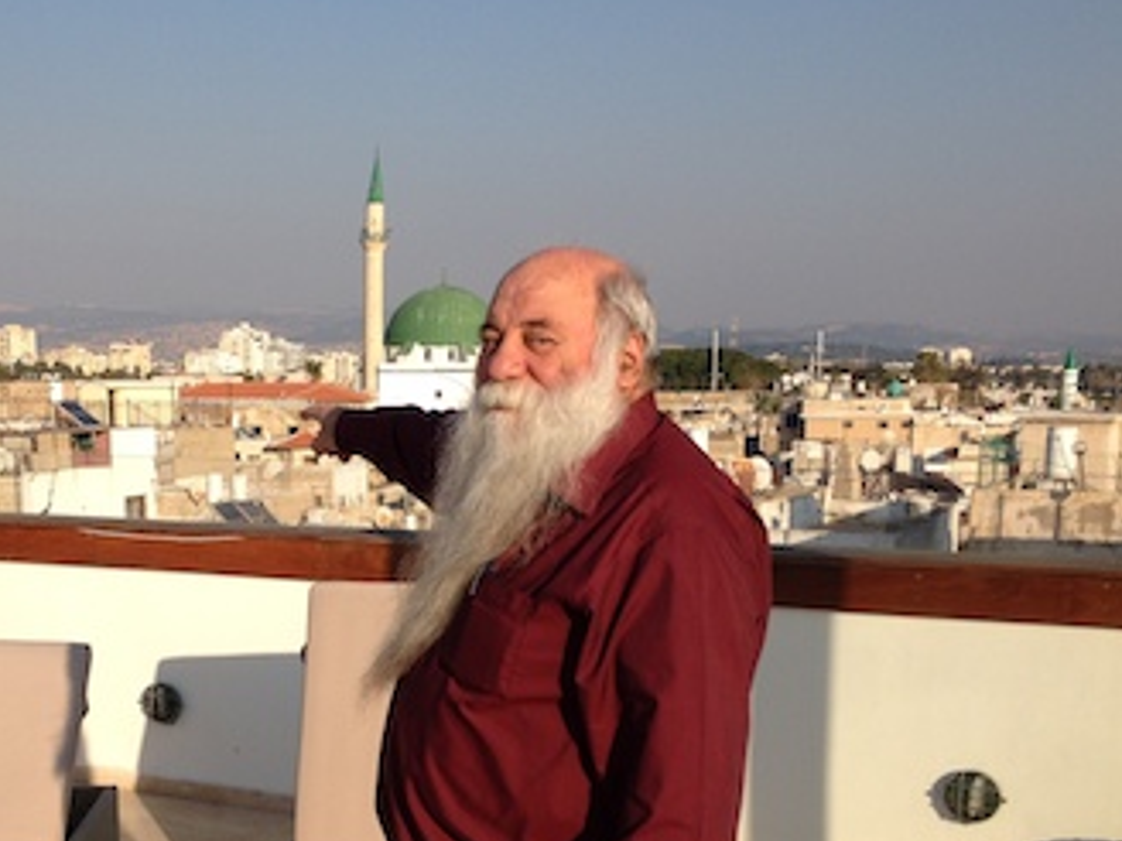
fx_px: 1880
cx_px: 363
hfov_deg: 32.9
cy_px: 632
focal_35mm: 58
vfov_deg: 24.9
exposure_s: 1/1672
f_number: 2.4
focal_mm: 4.28
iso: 50
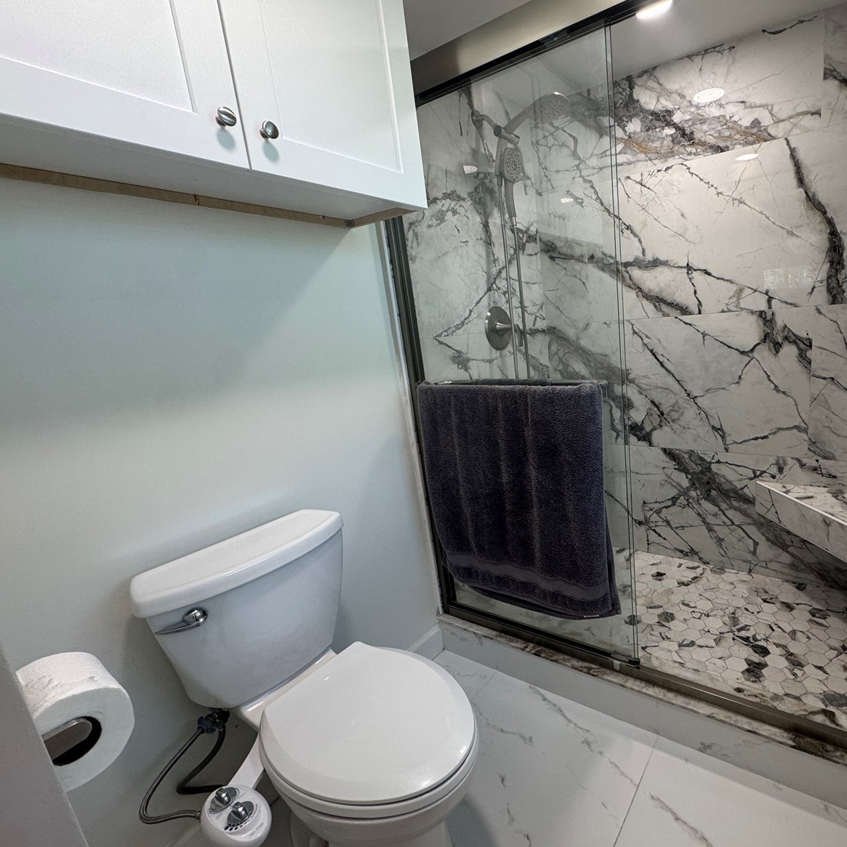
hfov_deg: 81.7
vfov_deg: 84.0
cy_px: 424
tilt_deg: -13.4
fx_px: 471
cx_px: 550
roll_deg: +4.7
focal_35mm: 17
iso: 160
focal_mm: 2.22
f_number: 2.2
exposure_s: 1/120
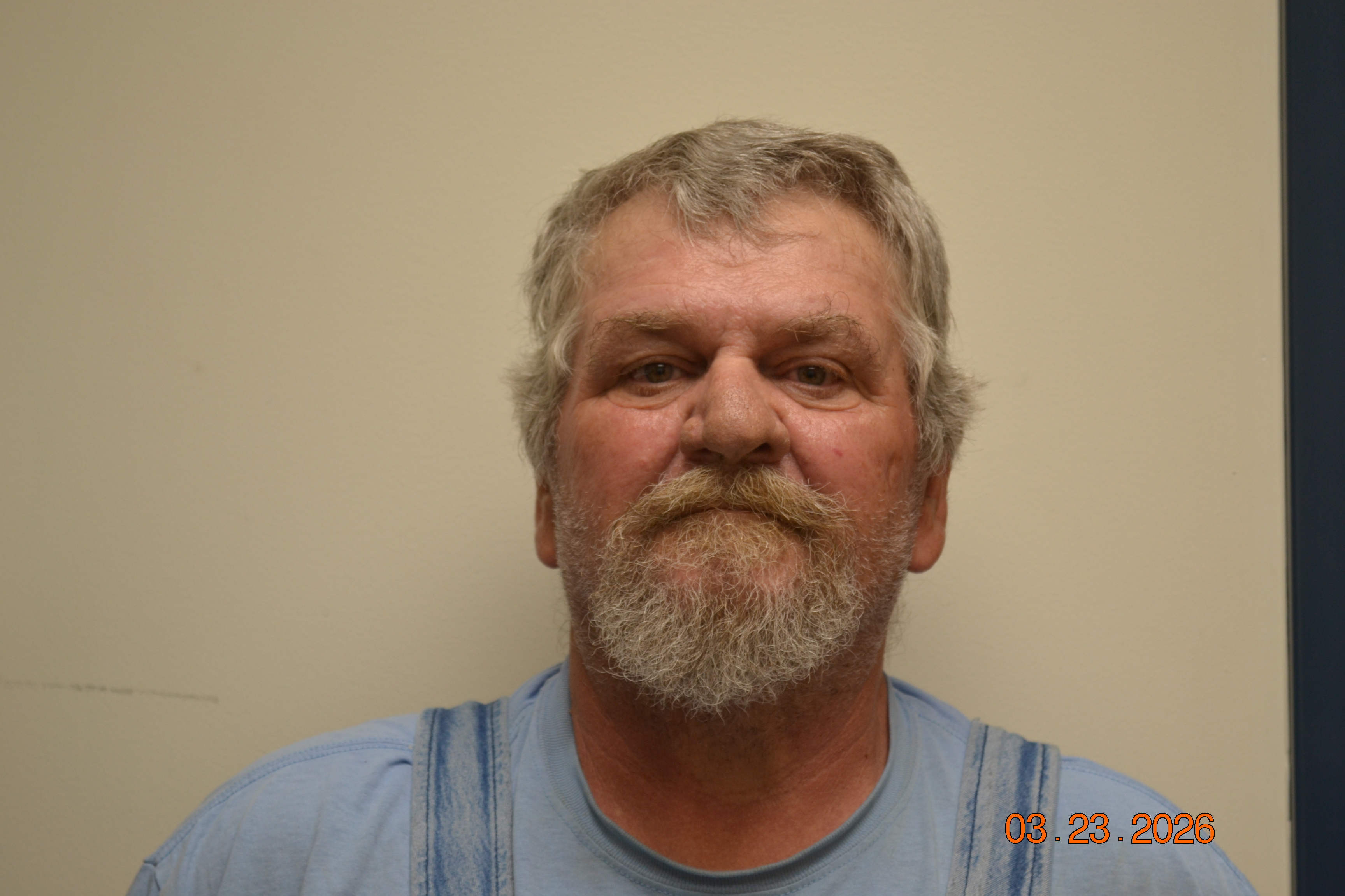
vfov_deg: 16.6
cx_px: 672
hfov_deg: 24.6
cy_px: 448
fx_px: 3082
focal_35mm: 82
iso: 400
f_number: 5.6
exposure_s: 1/25
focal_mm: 55
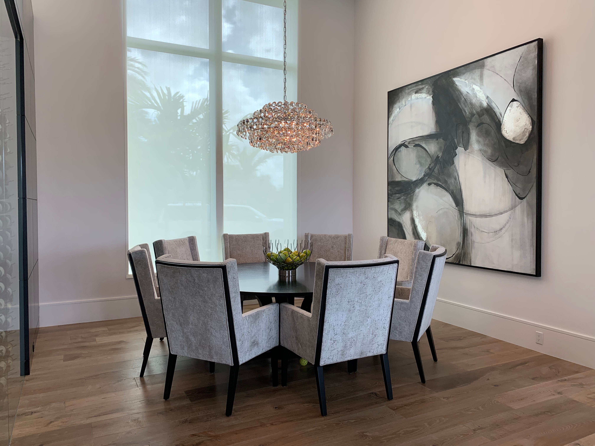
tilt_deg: -1.6
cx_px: 298
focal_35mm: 26
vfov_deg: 53.1
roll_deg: -0.4
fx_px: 447
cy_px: 223
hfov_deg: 67.3
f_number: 1.8
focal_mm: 4.25
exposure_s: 1/120
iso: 40
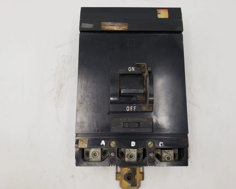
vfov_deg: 51.5
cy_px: 93
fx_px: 196
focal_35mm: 28
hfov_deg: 62.2
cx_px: 122
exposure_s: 1/120
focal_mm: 4.3
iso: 100
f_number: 2.4
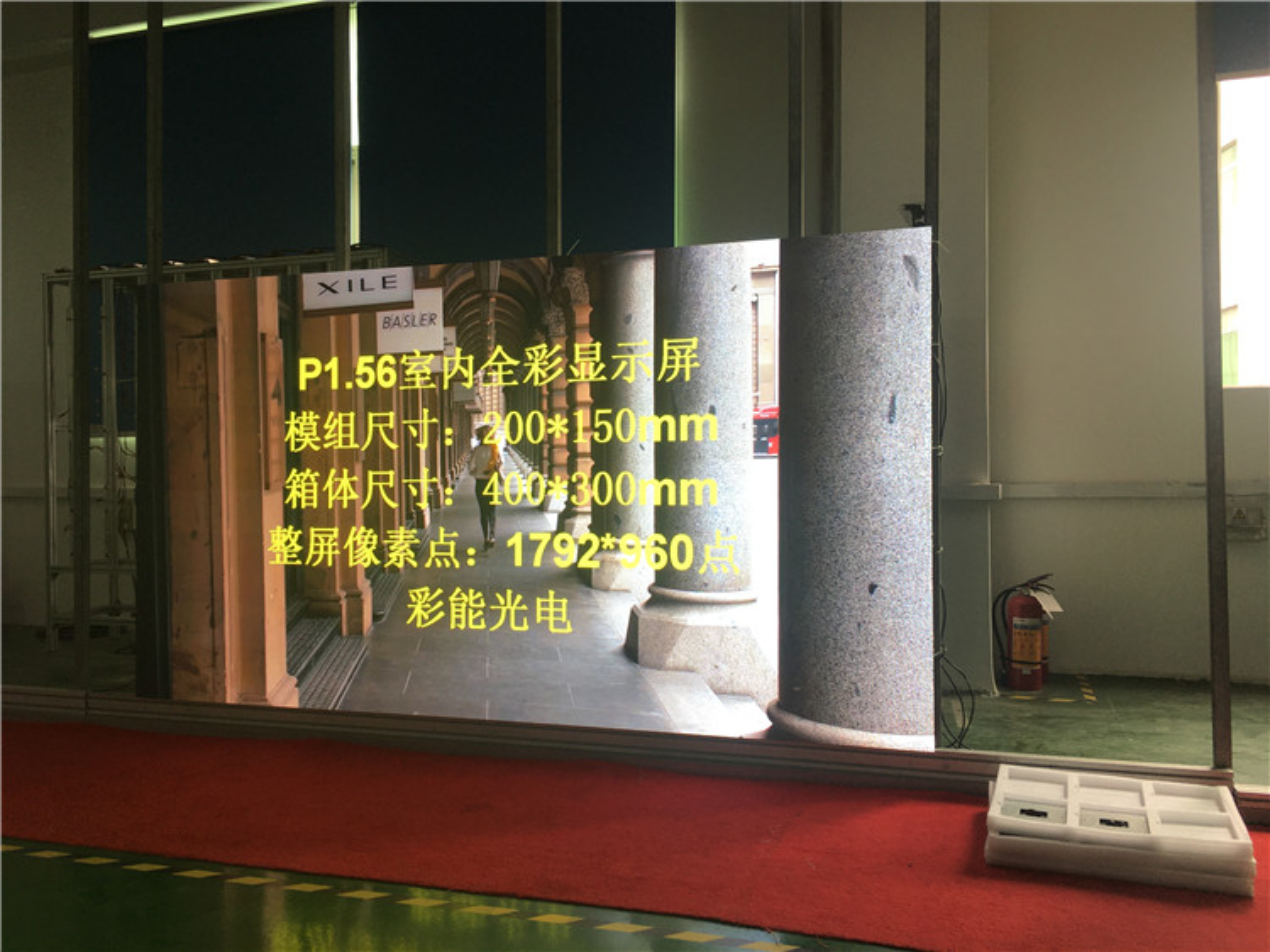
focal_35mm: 29
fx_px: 1064
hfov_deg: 61.7
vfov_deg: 48.2
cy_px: 476
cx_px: 635
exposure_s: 1/50
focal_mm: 4.15
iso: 25
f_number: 2.2
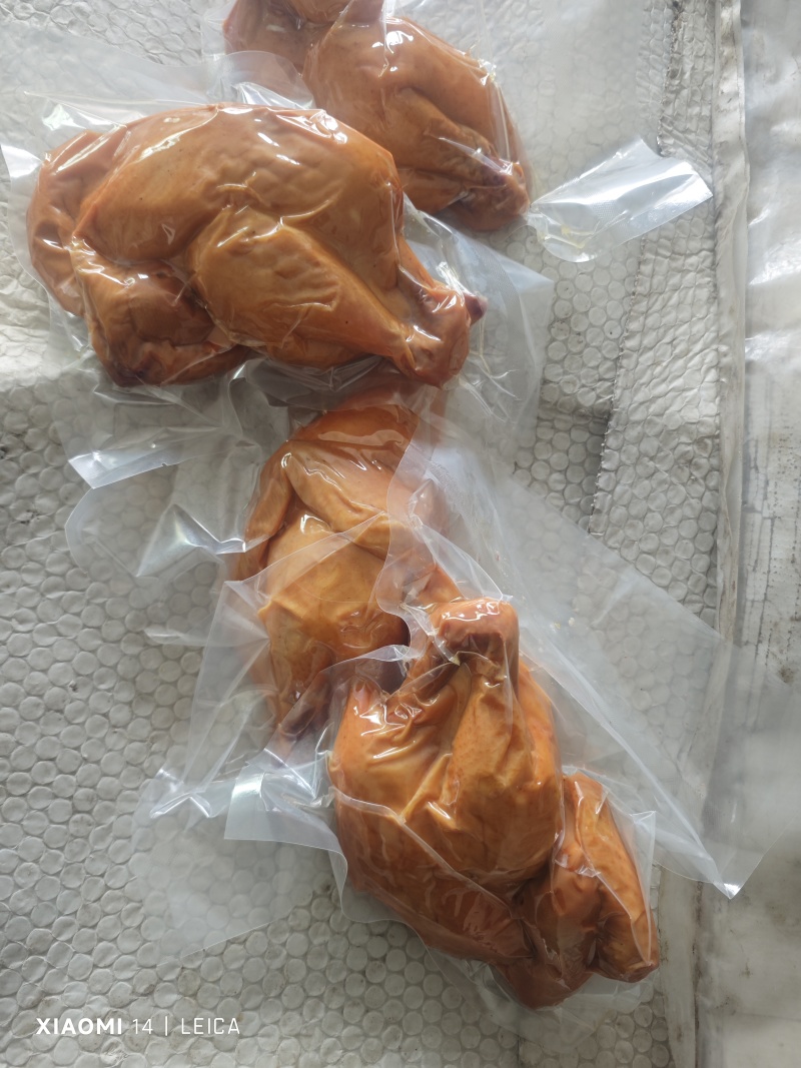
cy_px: 534
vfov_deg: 73.9
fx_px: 710
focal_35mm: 23
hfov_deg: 58.9
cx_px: 400
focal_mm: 6.55
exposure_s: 1/50
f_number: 1.6
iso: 320
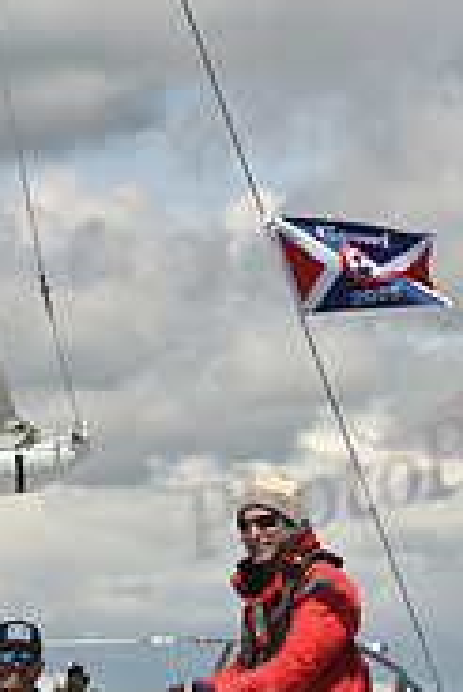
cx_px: -9
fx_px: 5584
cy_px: 1061
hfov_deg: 4.7
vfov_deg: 7.0
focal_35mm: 290
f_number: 11
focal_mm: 92
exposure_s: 1/800
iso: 320
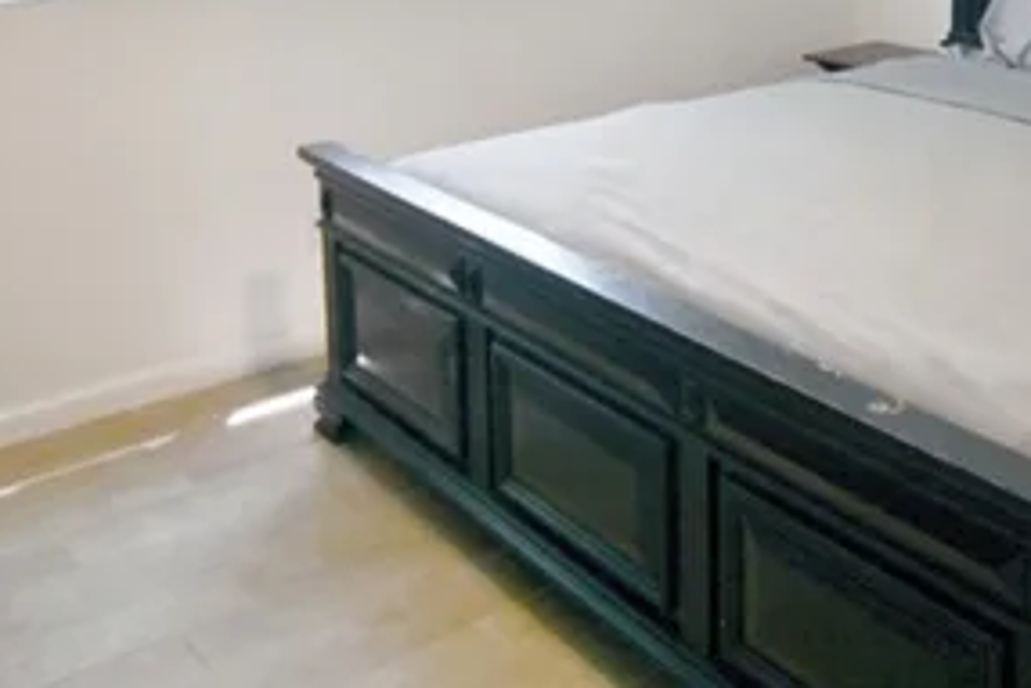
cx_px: 660
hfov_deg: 44.0
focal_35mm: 44
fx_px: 1261
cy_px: -32
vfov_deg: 28.3
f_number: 4.5
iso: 400
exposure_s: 1/160
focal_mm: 10
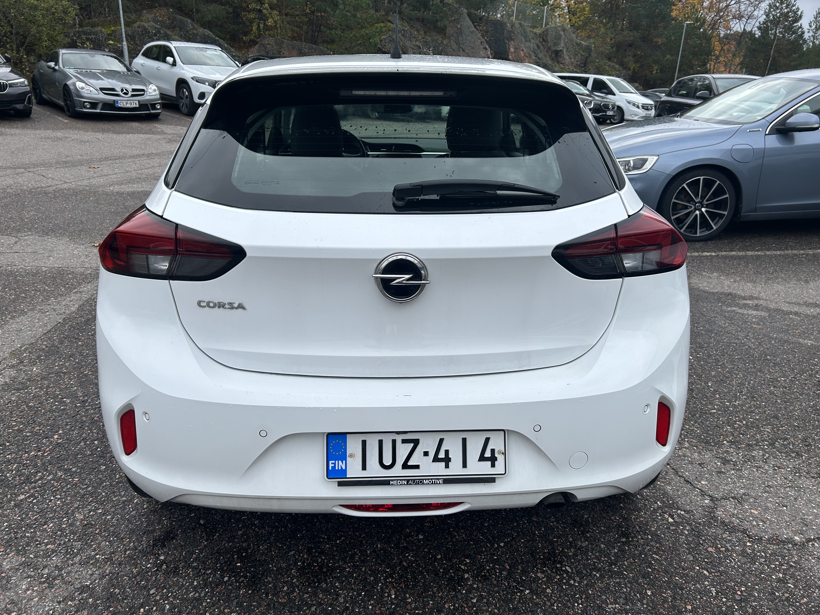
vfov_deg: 51.3
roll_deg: -2.2
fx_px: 640
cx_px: 423
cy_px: 296
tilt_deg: -20.0
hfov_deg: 65.3
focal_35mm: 27
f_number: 1.5
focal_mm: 5.7
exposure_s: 1/1395
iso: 50
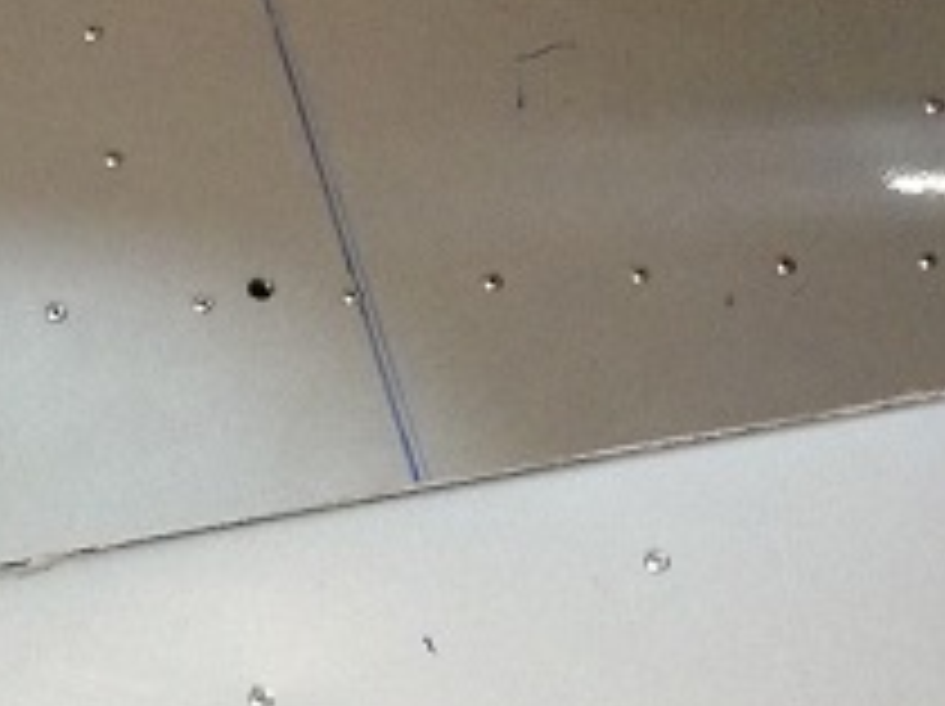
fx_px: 4390
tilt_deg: -59.2
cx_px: 238
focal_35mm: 161
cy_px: -22
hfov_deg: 12.3
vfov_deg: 9.1
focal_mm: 4.12
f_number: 2.4
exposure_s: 1/20
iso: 160
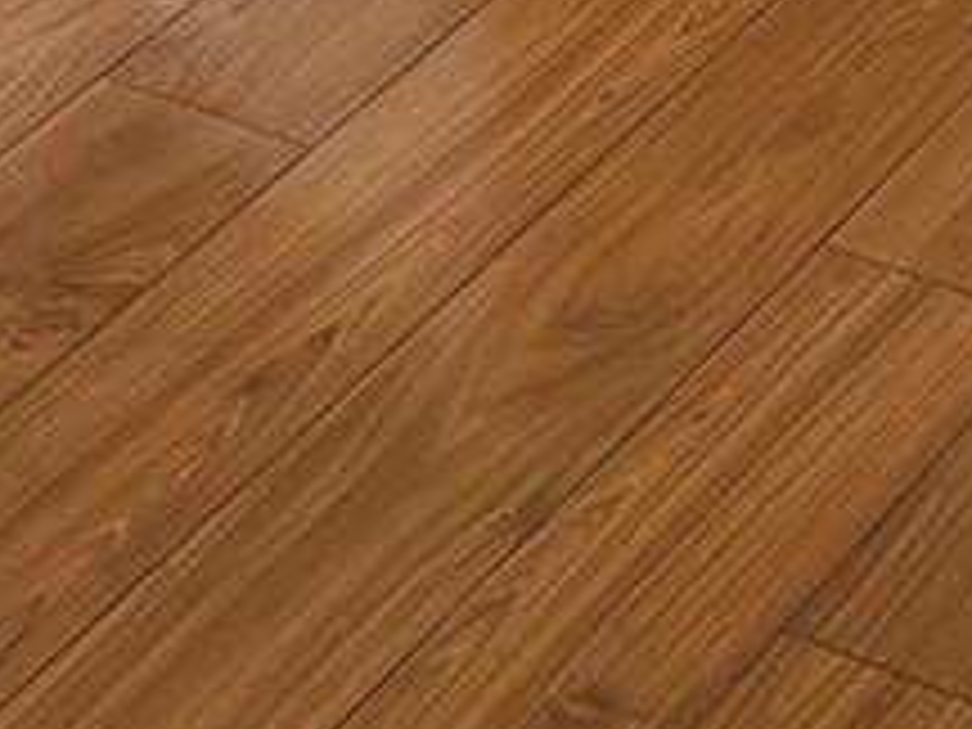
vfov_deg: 7.1
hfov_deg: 10.6
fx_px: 4998
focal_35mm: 178
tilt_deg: -14.6
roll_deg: -0.5
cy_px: -1724
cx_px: 1534
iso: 125
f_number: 1.78
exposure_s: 1/239
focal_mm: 6.76
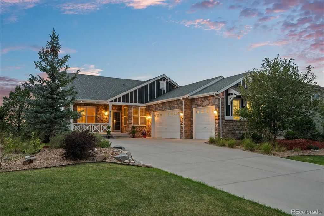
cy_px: 108
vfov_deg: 51.3
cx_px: 162
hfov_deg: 71.5
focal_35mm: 25
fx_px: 225
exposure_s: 1/3
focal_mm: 25
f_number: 7.1
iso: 800
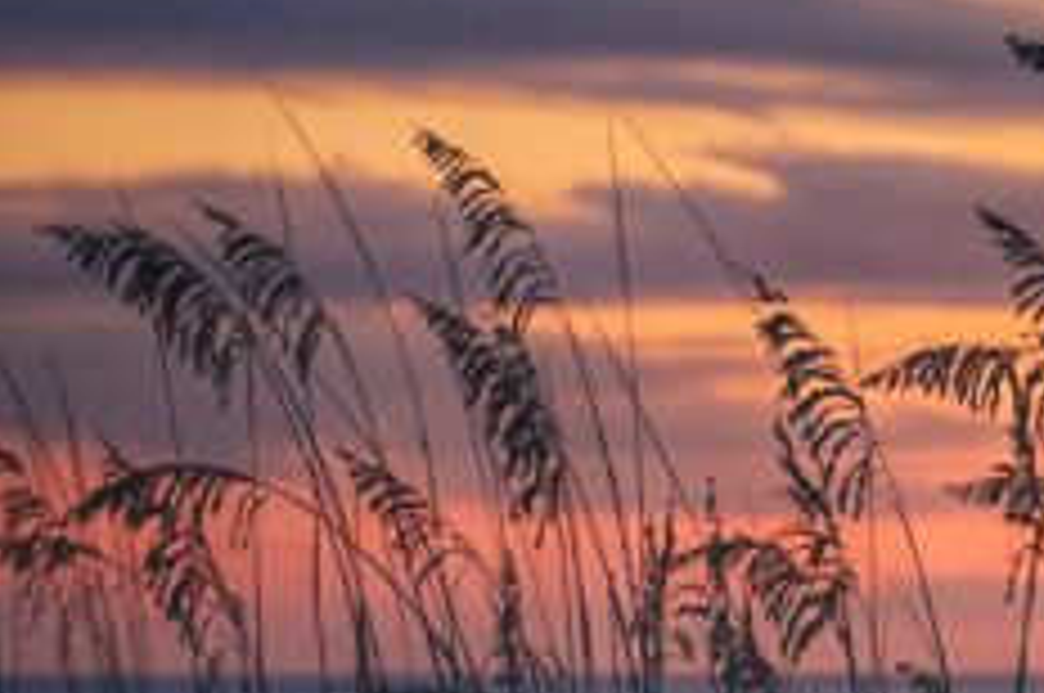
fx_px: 10078
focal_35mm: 348
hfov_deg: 5.9
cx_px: 1580
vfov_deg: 3.9
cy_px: 477
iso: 320
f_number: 4.5
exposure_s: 1/400
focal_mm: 105
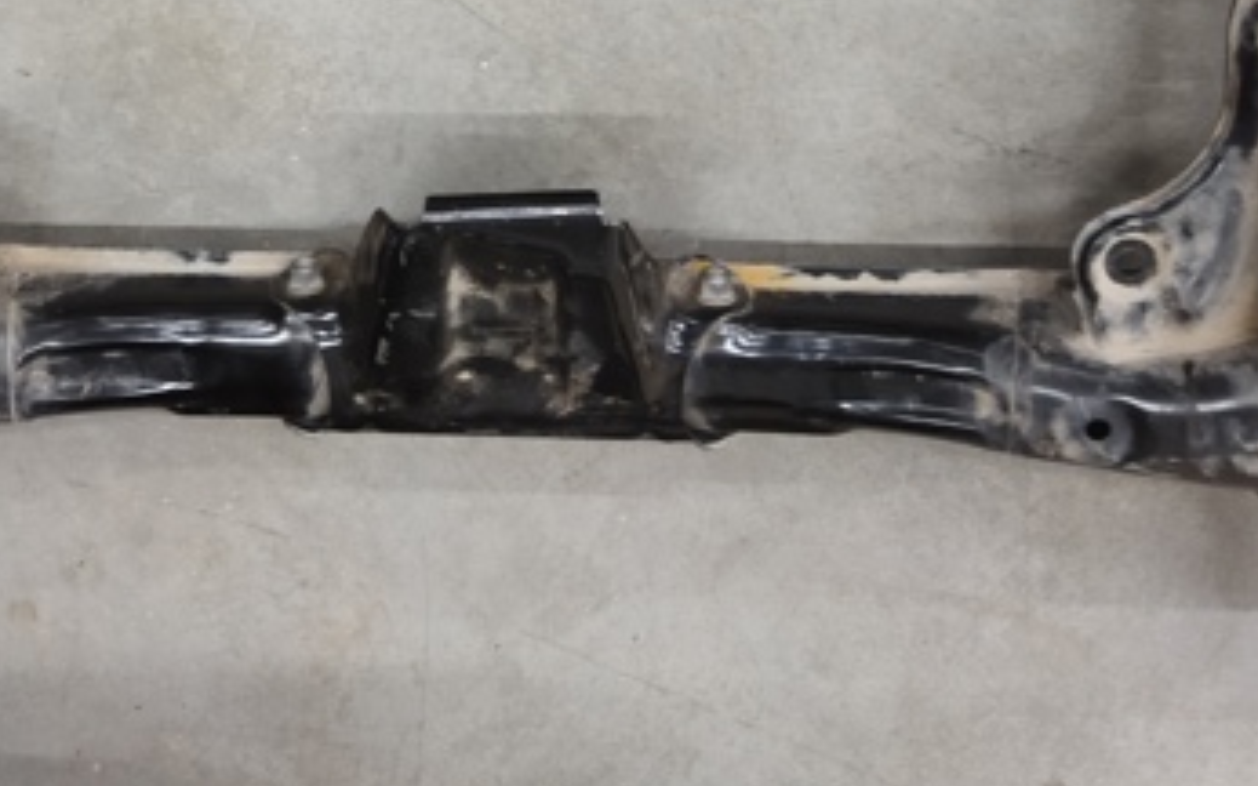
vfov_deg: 23.2
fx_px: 1816
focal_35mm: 53
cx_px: 502
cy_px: -36
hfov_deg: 38.0
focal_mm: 4.71
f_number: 1.79
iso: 274
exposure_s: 1/50
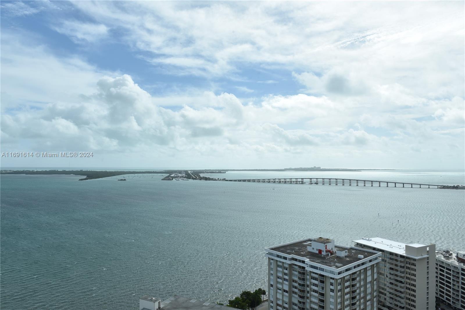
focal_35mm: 24
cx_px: 232
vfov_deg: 53.1
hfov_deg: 73.8
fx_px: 310
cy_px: 155
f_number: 13
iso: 125
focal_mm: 24
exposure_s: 1/160
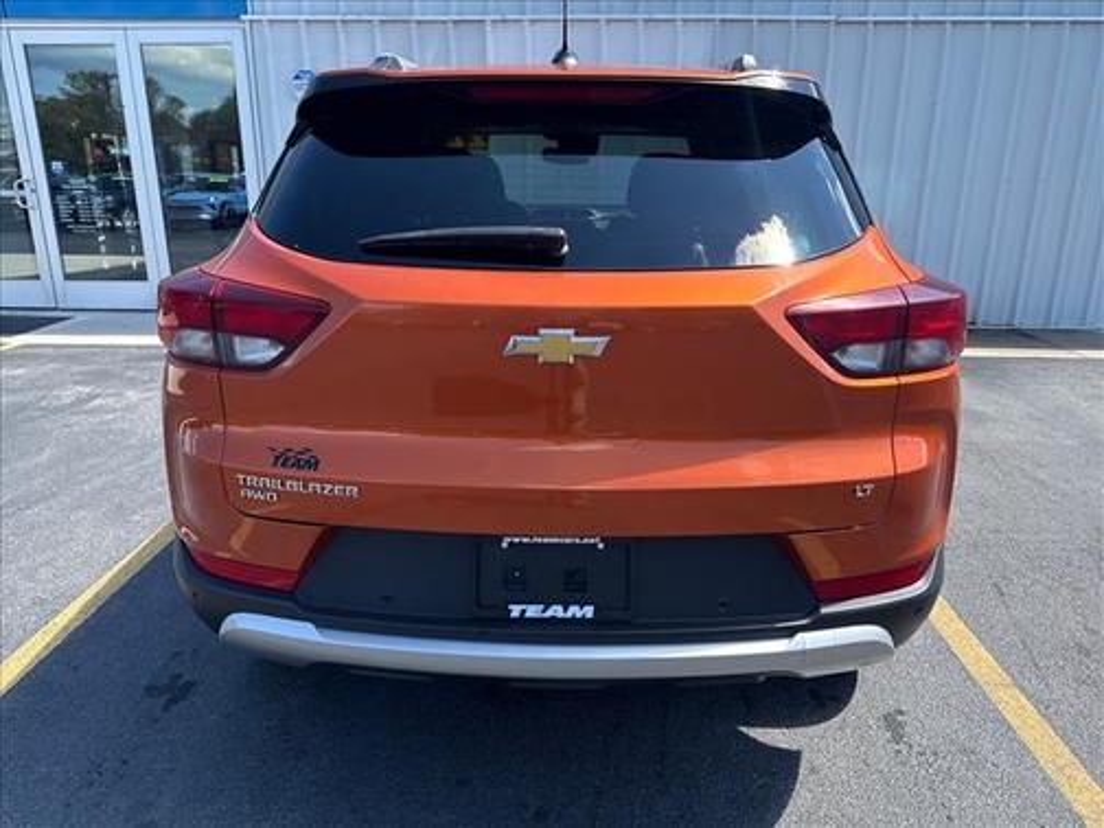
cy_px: 414
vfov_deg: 56.8
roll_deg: -0.2
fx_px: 765
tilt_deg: -16.2
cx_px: 552
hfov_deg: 71.6
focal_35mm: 24
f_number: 1.78
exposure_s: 1/1727
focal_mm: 6.76
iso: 100
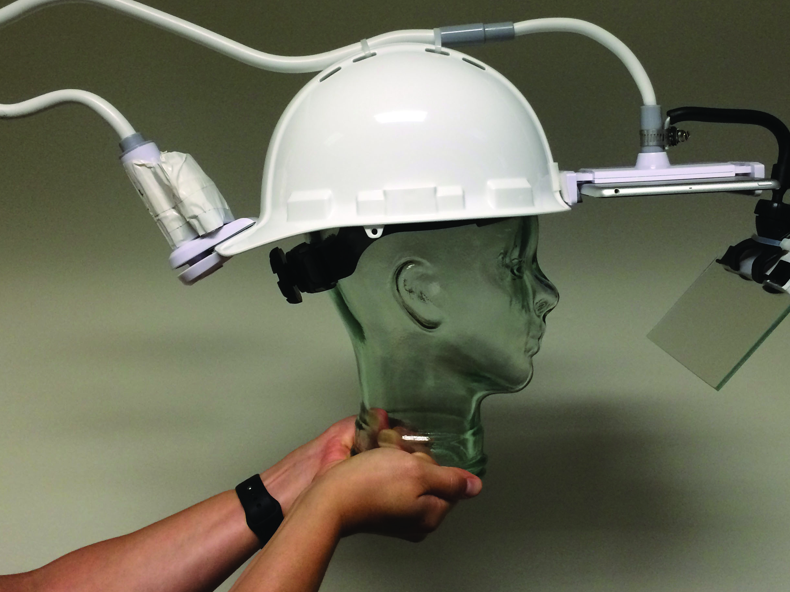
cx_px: 426
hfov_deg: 47.8
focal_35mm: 39
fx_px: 890
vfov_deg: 36.6
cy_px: 221
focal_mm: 4.15
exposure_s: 1/30
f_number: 2.2
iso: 64
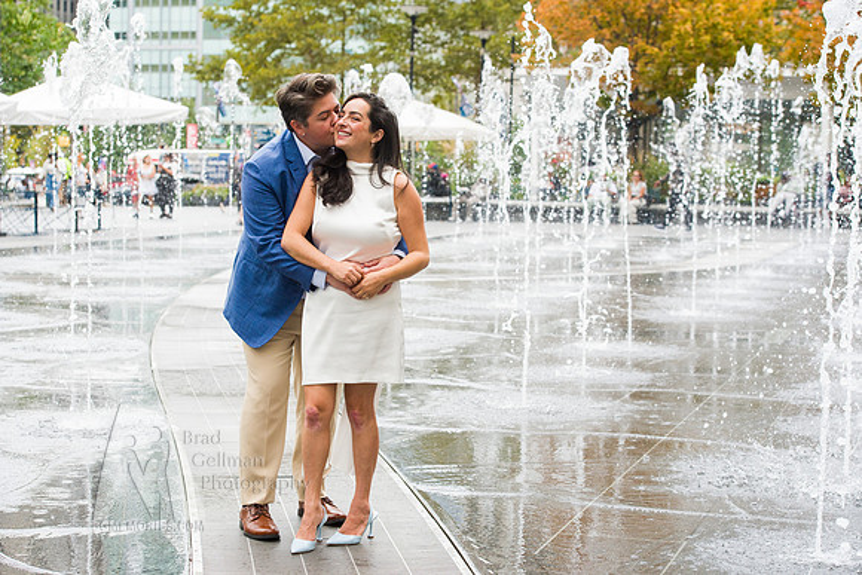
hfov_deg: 28.8
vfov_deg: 19.5
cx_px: 431
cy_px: 288
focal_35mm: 70
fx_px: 1676
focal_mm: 70
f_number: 5
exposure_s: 1/500
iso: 800
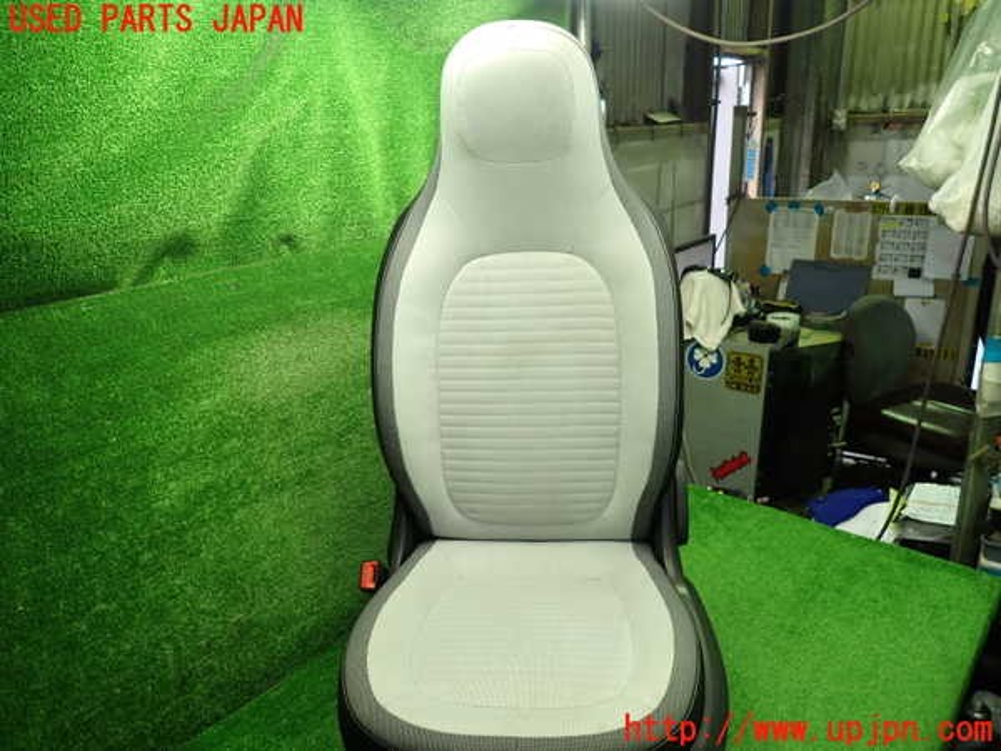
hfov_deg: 69.4
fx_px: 723
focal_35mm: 25
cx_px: 500
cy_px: 376
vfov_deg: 54.9
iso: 200
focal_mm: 4.5
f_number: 2
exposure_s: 1/50
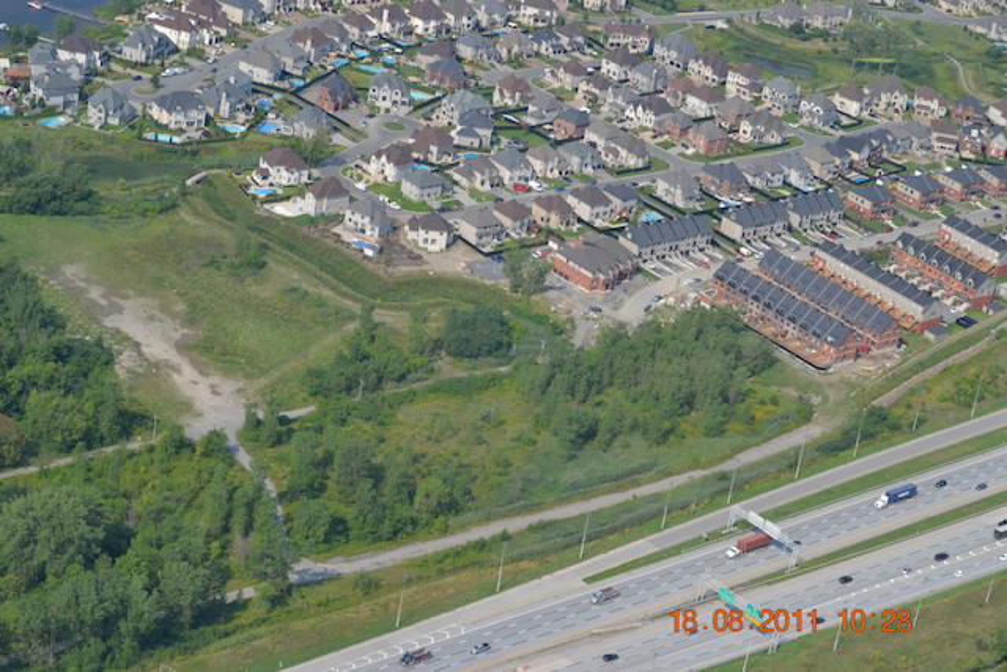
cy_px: 336
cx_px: 504
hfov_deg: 24.6
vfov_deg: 16.6
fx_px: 2308
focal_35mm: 82
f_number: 8
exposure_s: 1/250
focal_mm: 55
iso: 100
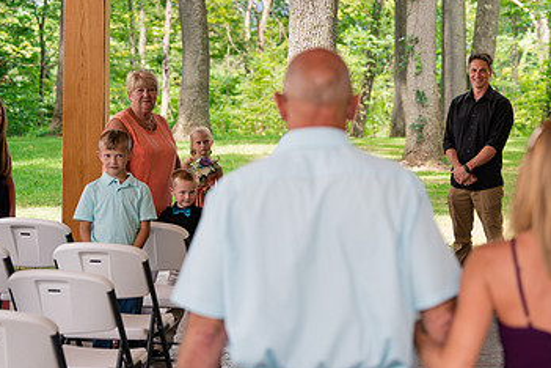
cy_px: 123
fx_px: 1791
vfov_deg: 11.7
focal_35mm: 117
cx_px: 433
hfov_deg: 17.4
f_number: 2.8
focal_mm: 70
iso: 160
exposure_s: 1/320
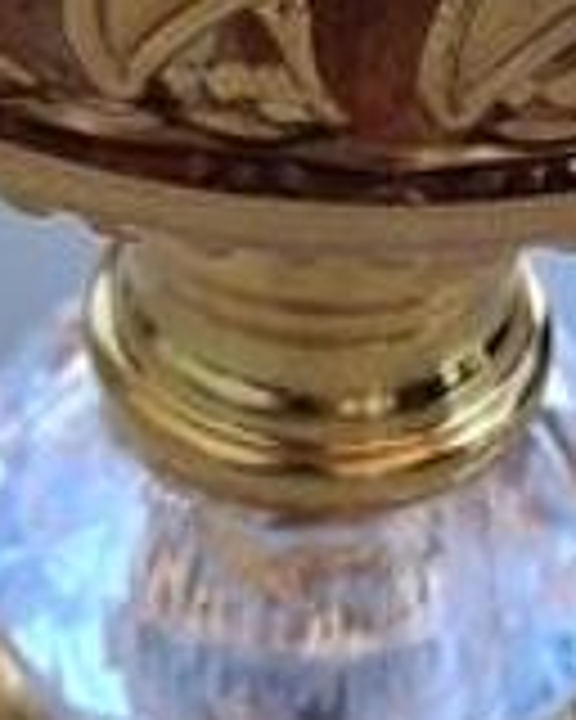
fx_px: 4496
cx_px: 333
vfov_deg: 8.9
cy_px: -430
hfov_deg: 7.3
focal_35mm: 211
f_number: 1.8
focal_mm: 3.98
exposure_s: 1/100
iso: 32
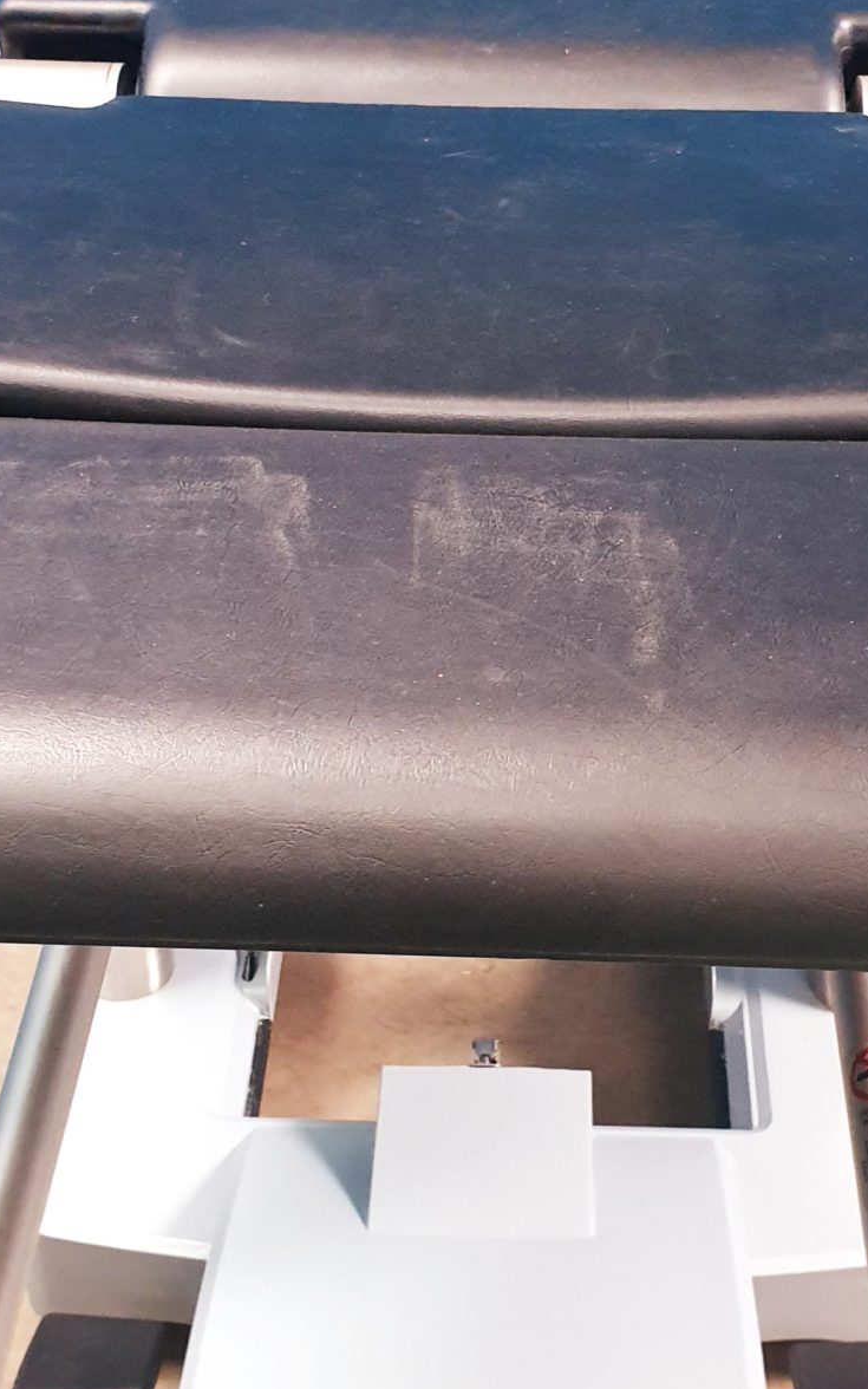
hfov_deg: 21.6
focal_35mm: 60
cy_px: 716
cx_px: 498
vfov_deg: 34.0
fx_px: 2271
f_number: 2.4
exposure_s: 1/33
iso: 320
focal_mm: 4.3
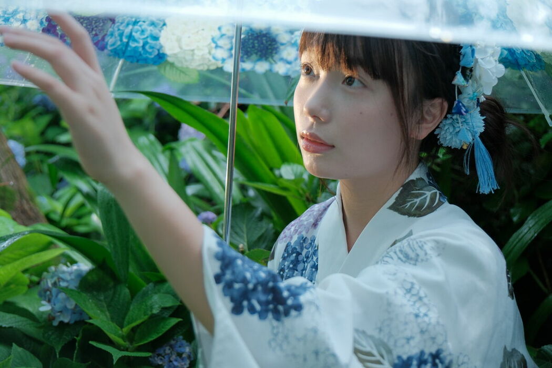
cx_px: 276
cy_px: 184
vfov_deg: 28.6
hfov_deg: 41.9
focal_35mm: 47
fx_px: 721
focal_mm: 31
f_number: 2.8
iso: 800
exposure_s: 1/250
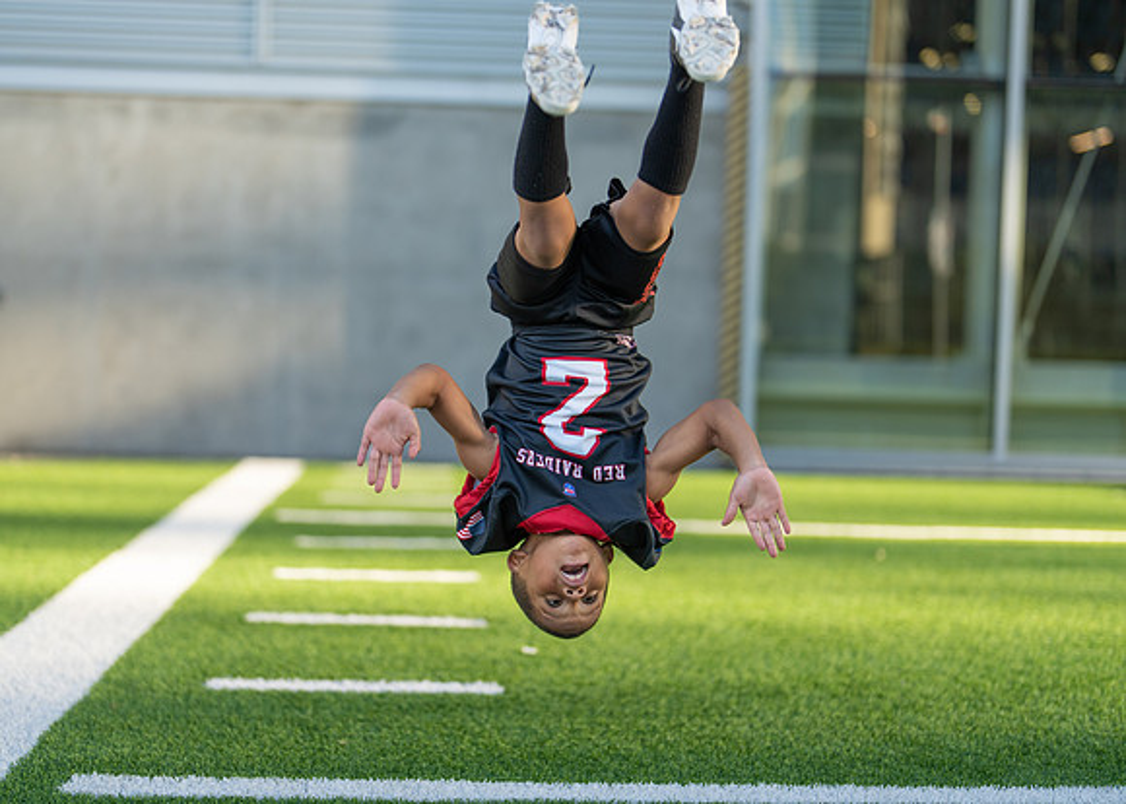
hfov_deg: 32.7
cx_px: 495
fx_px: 1919
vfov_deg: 23.6
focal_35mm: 60
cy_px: 435
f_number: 1.2
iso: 125
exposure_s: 1/2500
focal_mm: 50
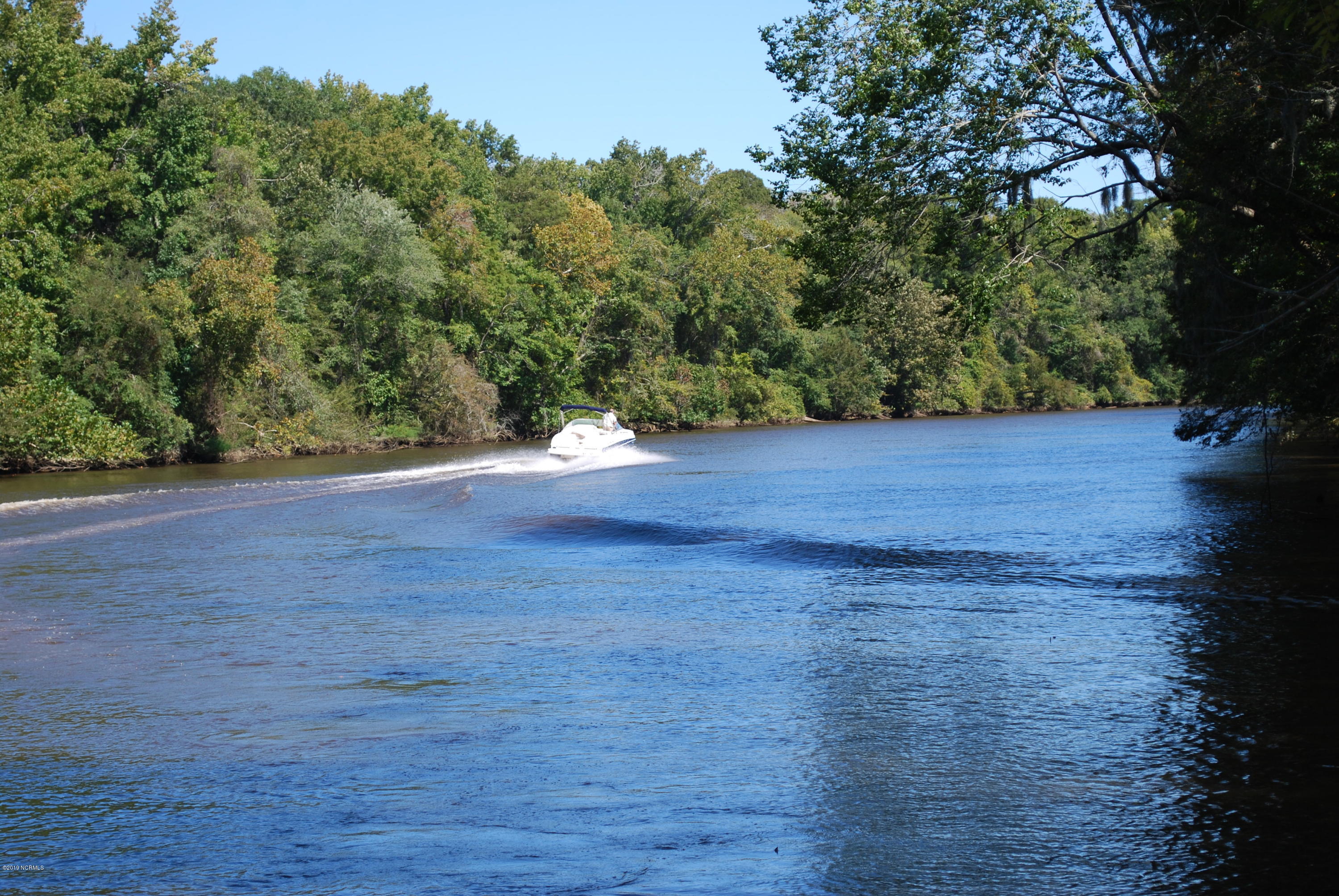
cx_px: 670
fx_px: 3072
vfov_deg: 16.6
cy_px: 448
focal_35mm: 82
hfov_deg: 24.6
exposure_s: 1/160
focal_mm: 55
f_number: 6.3
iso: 100
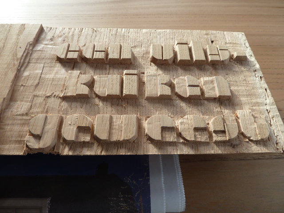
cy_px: 106
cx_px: 142
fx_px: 205
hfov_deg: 69.4
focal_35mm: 25
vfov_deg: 54.9
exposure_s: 1/50
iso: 80
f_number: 3.3
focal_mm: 4.1
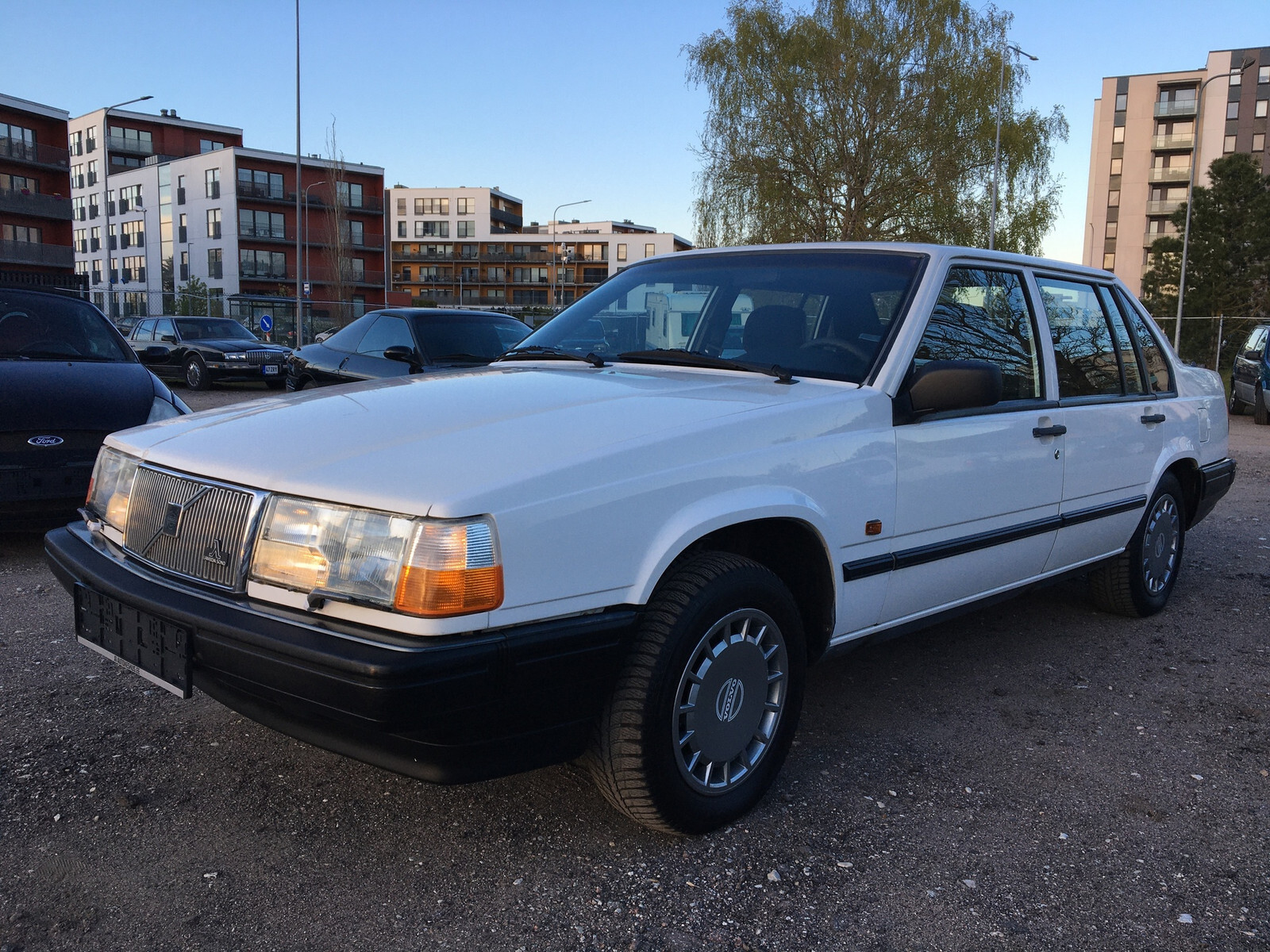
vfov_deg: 48.2
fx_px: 1064
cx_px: 635
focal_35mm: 29
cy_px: 476
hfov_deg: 61.7
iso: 25
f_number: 2.2
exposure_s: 1/199
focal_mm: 4.15
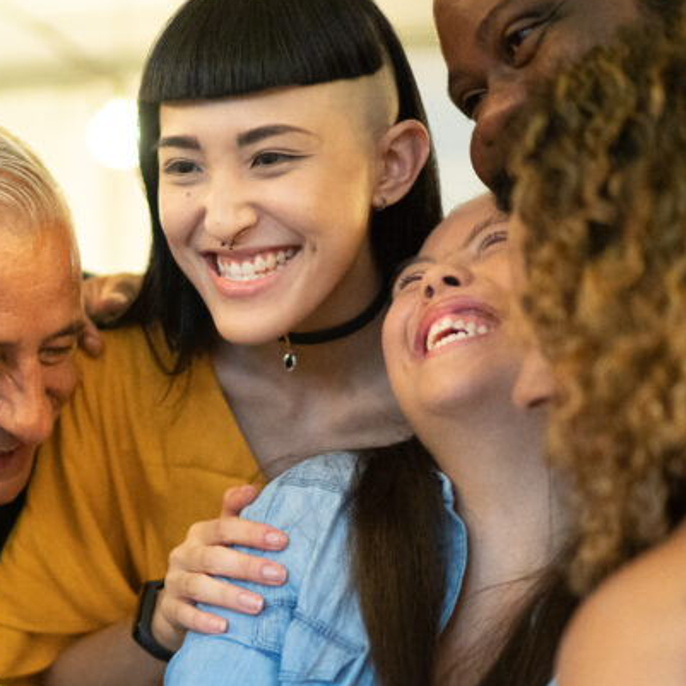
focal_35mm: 76
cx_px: 58
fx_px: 1704
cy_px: 451
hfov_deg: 22.2
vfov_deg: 22.7
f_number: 1.4
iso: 3200
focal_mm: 35
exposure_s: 1/1000
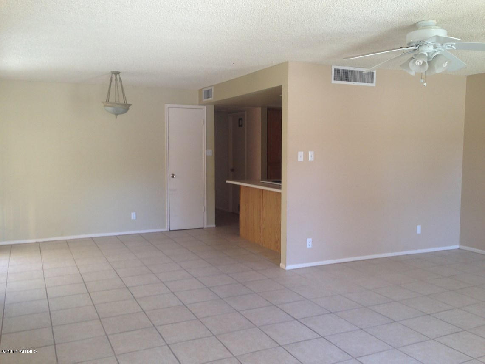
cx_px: 242
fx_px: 462
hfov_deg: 55.3
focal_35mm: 33
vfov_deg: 43.0
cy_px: 182
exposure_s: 1/24
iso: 50
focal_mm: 4.12
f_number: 2.4
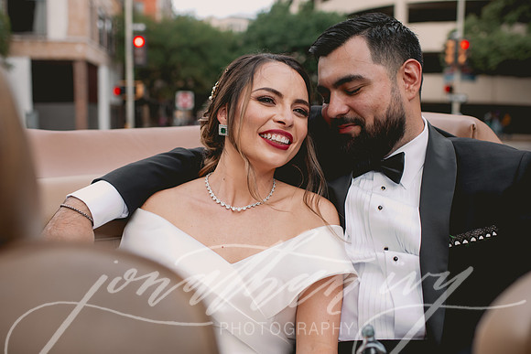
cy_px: 177
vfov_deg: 37.9
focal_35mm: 35
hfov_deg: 54.4
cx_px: 266
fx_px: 516
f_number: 2.8
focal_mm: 35
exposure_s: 1/2000
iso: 160
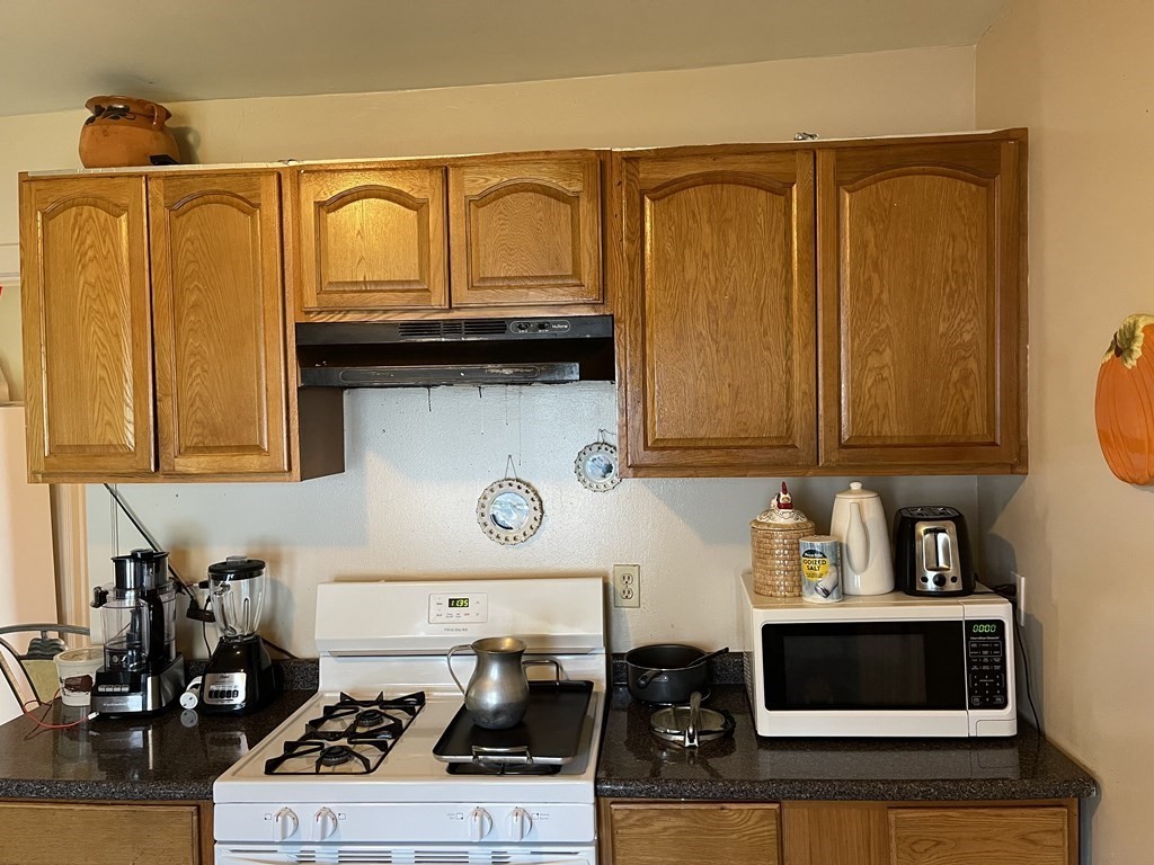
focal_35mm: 26
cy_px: 432
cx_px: 577
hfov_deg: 67.3
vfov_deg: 53.1
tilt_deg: -3.0
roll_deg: +1.4
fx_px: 867
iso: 320
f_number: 1.6
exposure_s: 1/60
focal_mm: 5.1
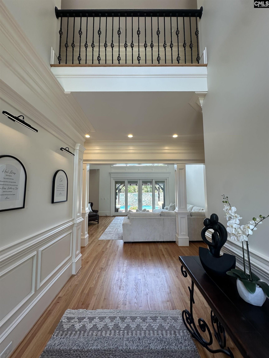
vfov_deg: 102.1
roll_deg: -0.5
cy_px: 179
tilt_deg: +4.8
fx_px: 145
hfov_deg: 85.7
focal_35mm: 14
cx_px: 134
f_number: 2.2
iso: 64
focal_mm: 2.22
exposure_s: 1/120
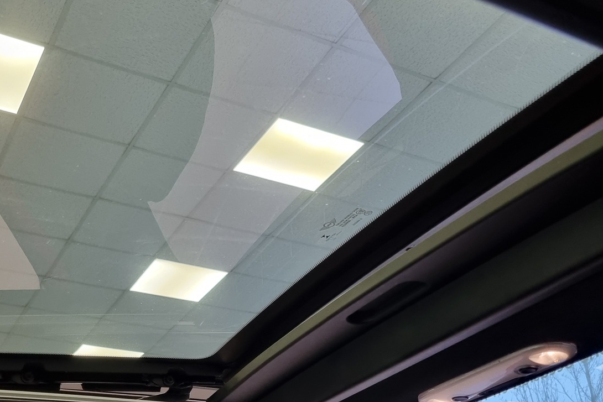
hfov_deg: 39.6
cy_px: 337
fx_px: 838
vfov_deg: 26.4
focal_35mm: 50
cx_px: 290
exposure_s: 1/50
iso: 200
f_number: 1.8
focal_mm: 5.4
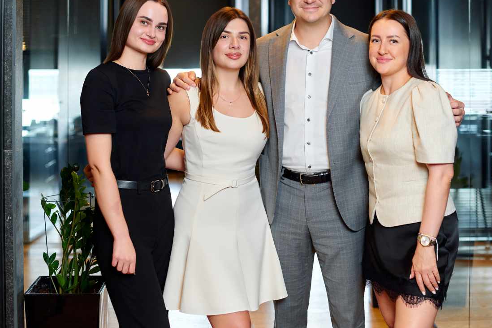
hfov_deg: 33.9
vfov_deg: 23.0
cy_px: 138
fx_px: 806
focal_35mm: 59
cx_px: 272
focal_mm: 50
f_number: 2.5
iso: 500
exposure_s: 1/160
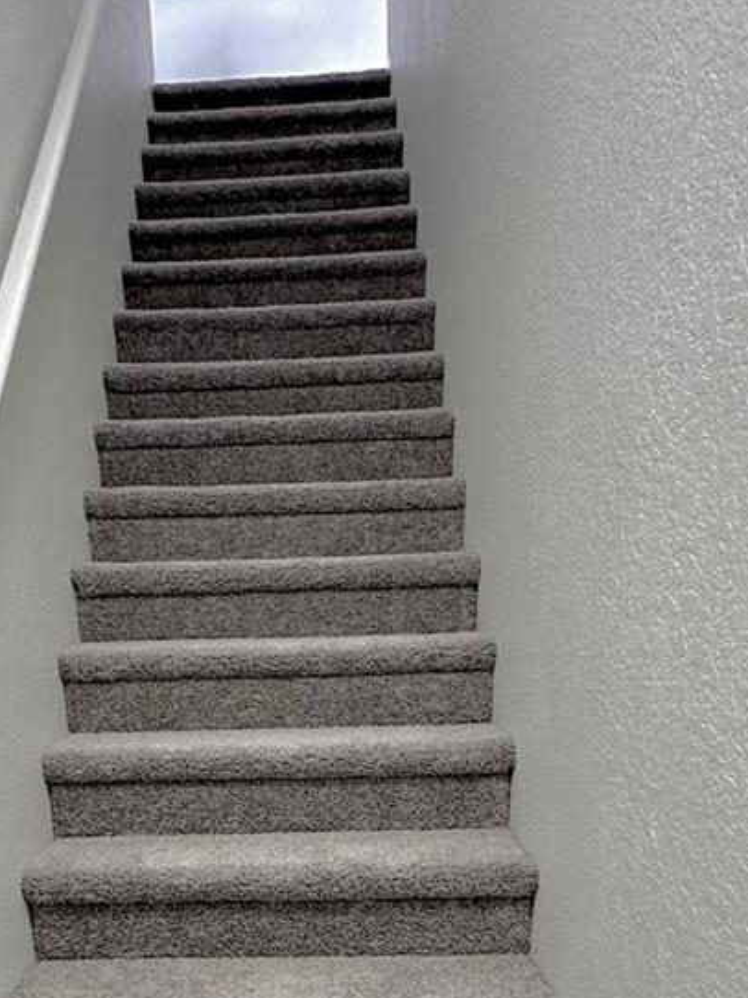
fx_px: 894
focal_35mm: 31
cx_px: 263
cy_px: 819
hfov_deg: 44.9
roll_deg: +2.2
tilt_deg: -18.6
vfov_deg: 53.8
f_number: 2.2
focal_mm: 2.22
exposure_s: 1/60
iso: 640
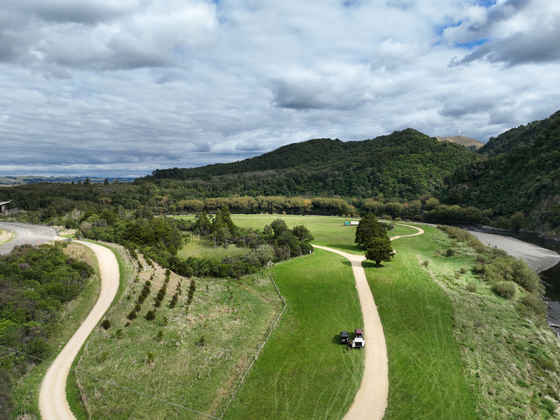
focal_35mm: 24
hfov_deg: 71.6
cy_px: 210
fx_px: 388
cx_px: 280
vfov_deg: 56.8
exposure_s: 1/1600
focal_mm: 12.29
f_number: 2.8
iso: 100
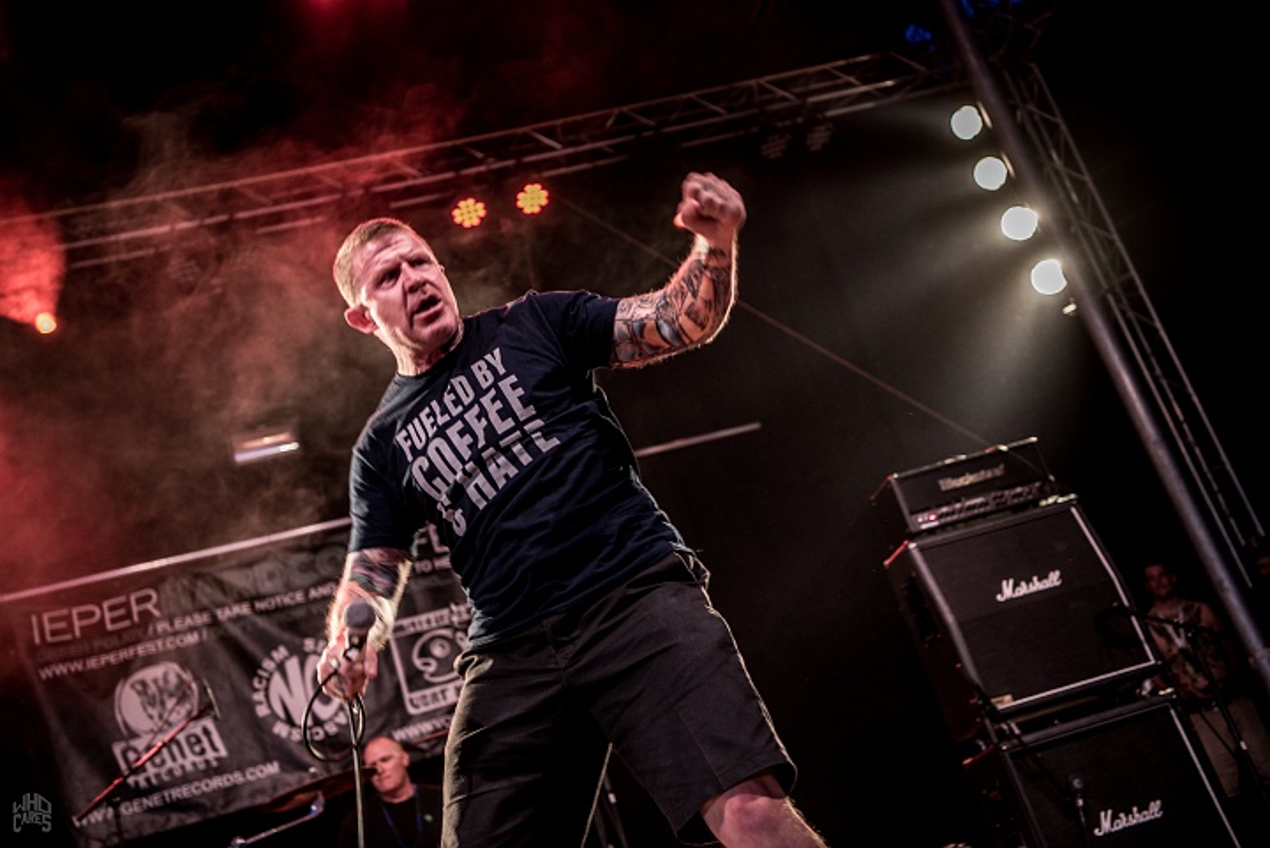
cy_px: 424
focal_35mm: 48
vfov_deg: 28.1
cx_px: 635
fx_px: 1694
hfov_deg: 41.1
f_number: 2.8
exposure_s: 1/100
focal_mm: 48
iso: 640
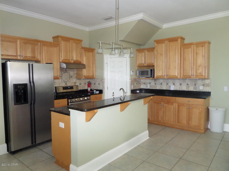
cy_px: 86
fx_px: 159
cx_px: 114
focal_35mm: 24
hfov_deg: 71.6
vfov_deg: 56.8
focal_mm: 4
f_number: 3.2
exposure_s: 1/30
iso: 400
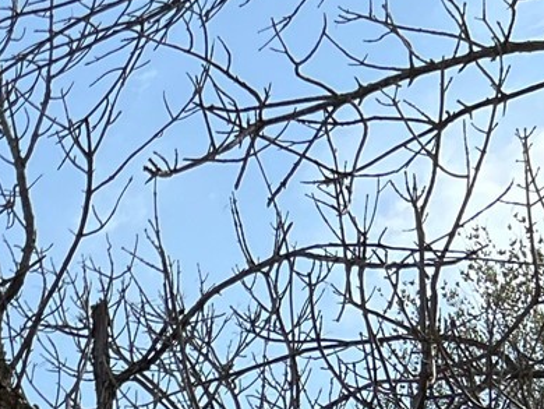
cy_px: 941
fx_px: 2013
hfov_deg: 13.0
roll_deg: +0.1
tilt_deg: +8.6
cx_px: -596
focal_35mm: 128
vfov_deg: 10.2
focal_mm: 5.7
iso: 50
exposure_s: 1/4115
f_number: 1.5
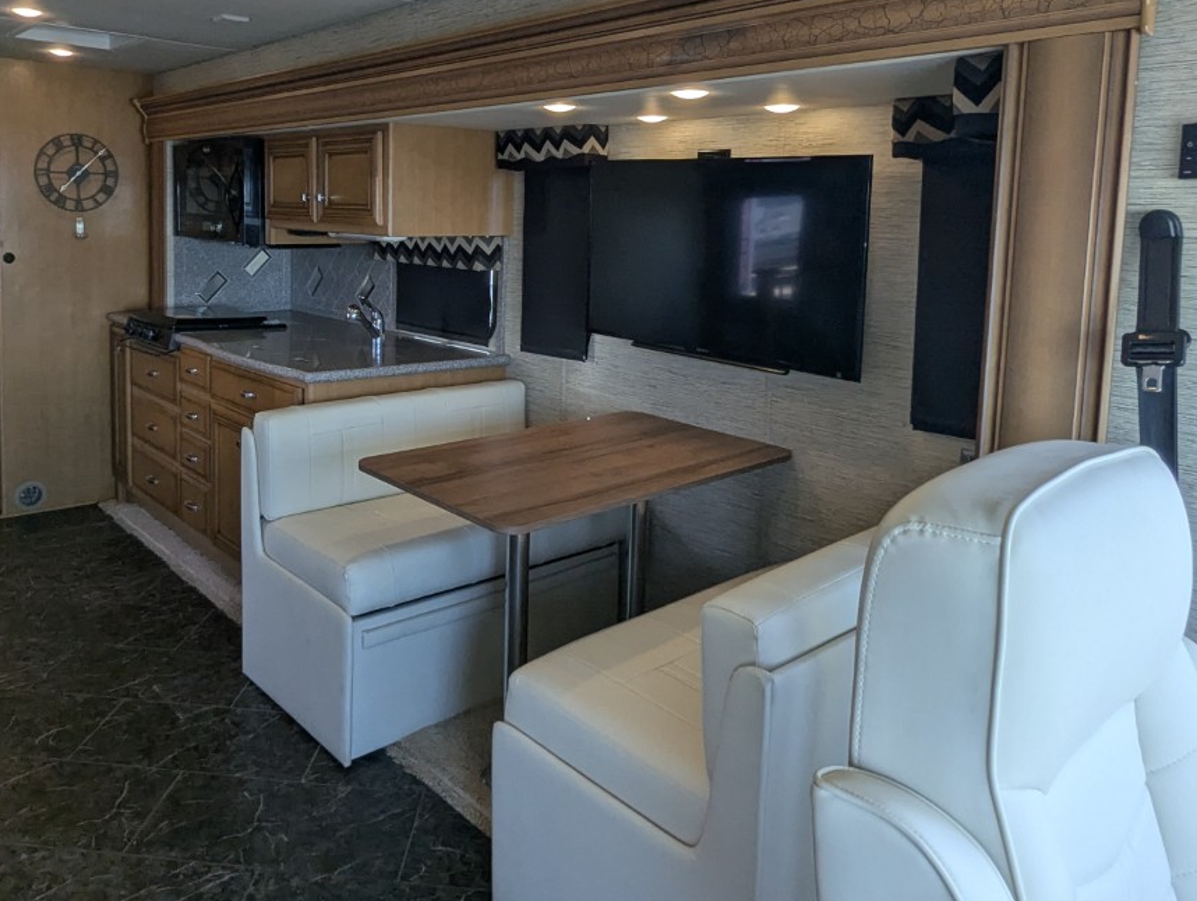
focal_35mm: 26
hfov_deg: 66.8
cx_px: 499
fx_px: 900
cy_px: 293
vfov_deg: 52.1
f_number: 2.2
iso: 75
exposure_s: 1/175
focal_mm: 2.35
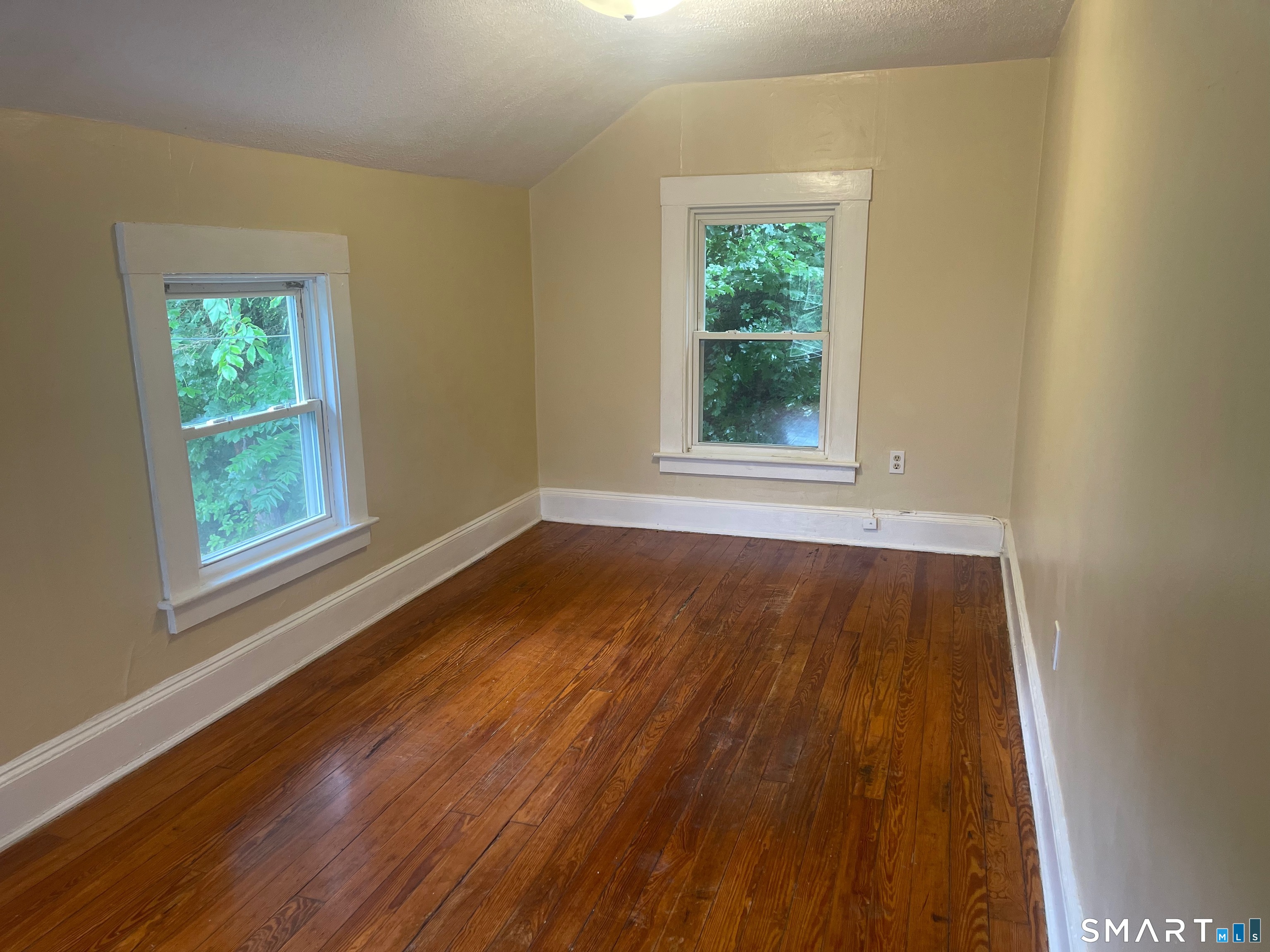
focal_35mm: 26
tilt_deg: -13.3
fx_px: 954
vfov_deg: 53.1
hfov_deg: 67.3
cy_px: 476
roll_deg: +0.0
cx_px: 635
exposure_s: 1/60
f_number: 1.6
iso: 200
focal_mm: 5.1
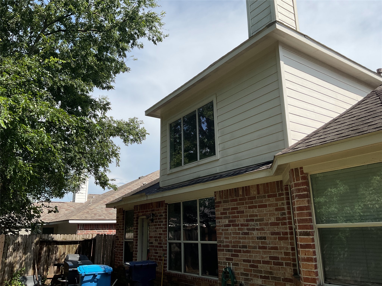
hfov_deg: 61.7
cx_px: 191
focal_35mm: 29
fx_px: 320
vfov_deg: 48.2
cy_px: 143
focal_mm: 3
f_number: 1.8
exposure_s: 1/2058
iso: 16
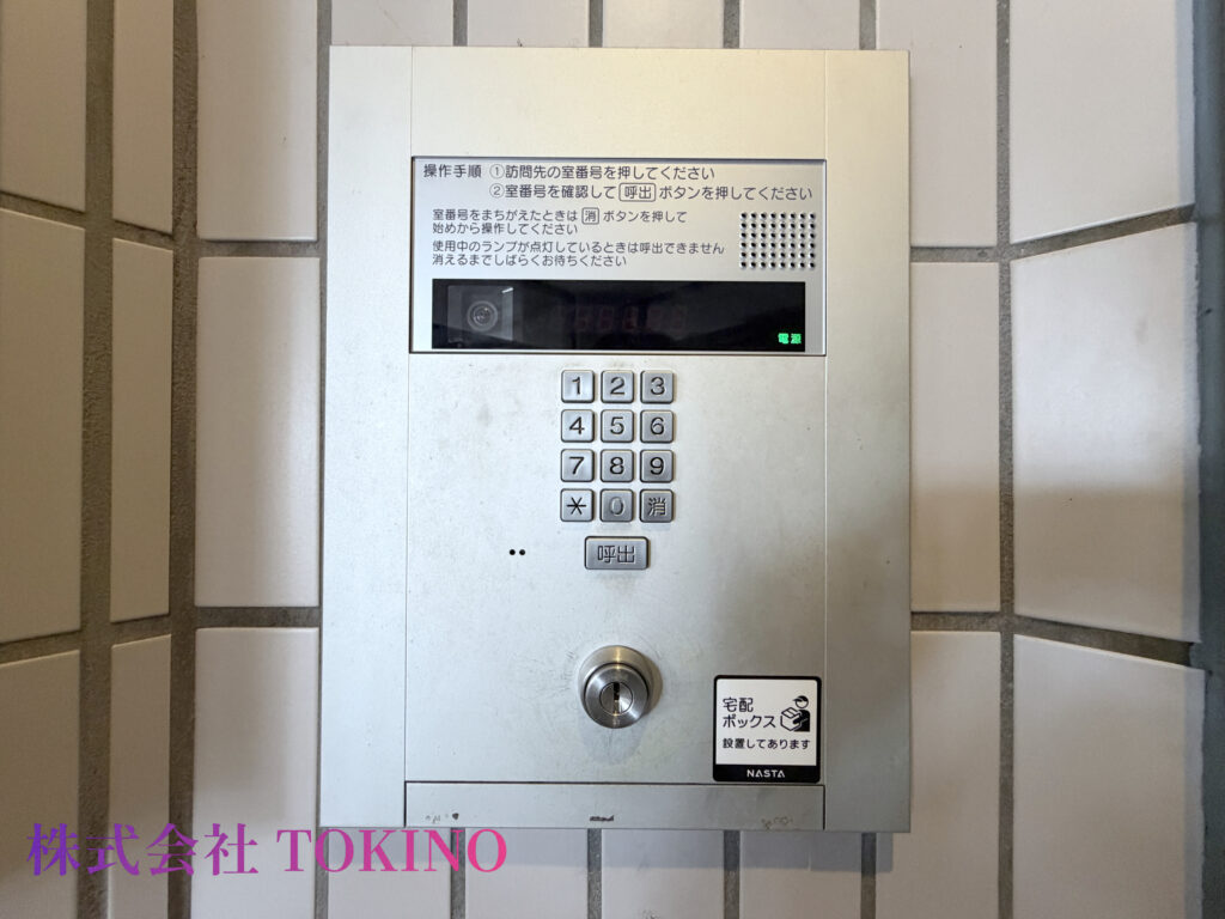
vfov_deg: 85.7
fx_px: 495
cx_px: 612
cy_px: 460
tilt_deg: +1.2
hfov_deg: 102.1
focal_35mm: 14
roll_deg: +0.6
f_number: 2.2
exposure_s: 1/61
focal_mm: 2.22
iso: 320
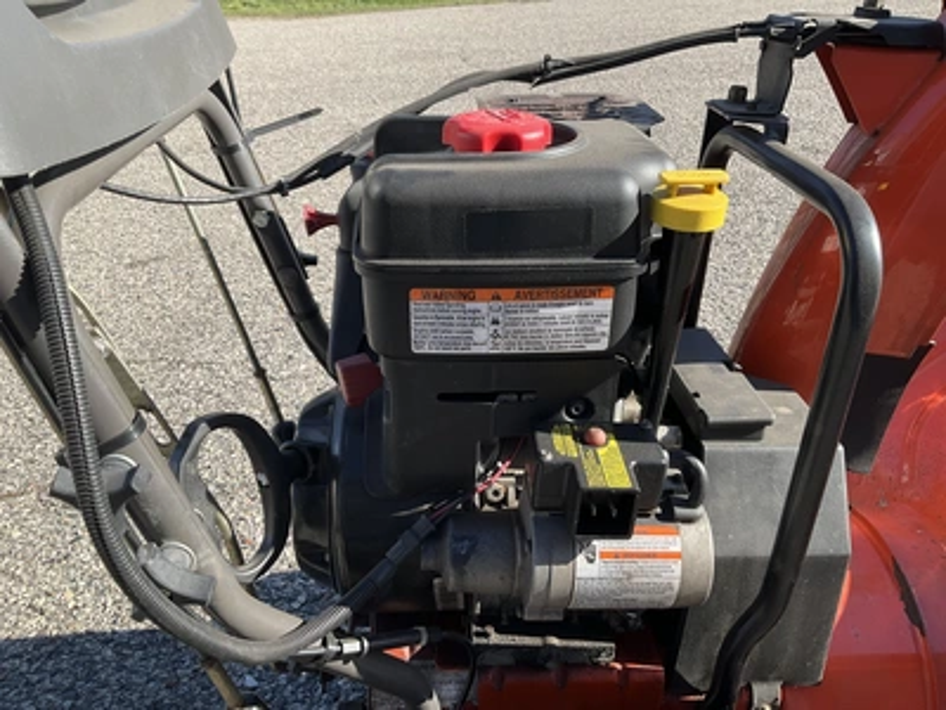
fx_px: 793
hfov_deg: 61.7
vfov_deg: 48.2
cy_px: 355
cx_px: 473
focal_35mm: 29
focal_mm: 3
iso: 25
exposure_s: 1/709
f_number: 1.8
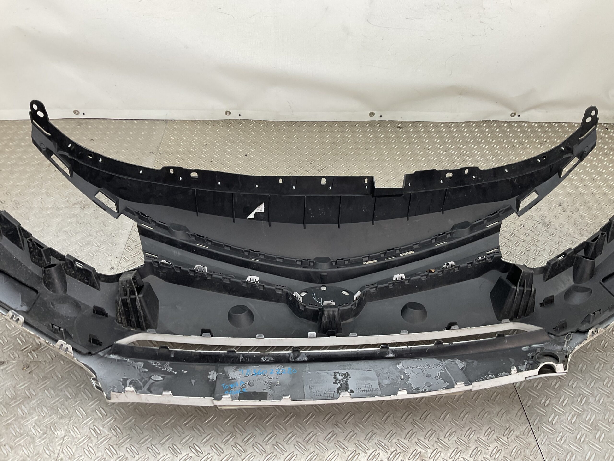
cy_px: 230
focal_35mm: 29
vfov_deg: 48.2
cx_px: 307
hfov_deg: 61.7
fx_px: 514
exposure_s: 1/120
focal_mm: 3
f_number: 1.8
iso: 40
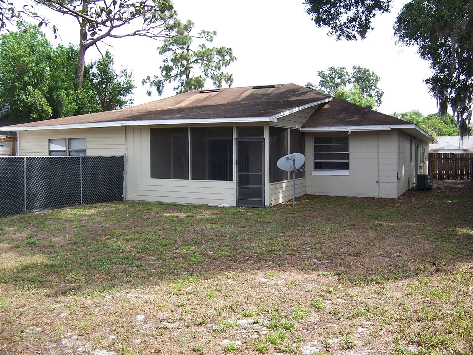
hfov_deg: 55.4
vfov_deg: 42.9
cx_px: 236
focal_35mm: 33
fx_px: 451
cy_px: 178
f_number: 3.4
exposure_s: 1/350
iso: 80
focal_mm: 5.5
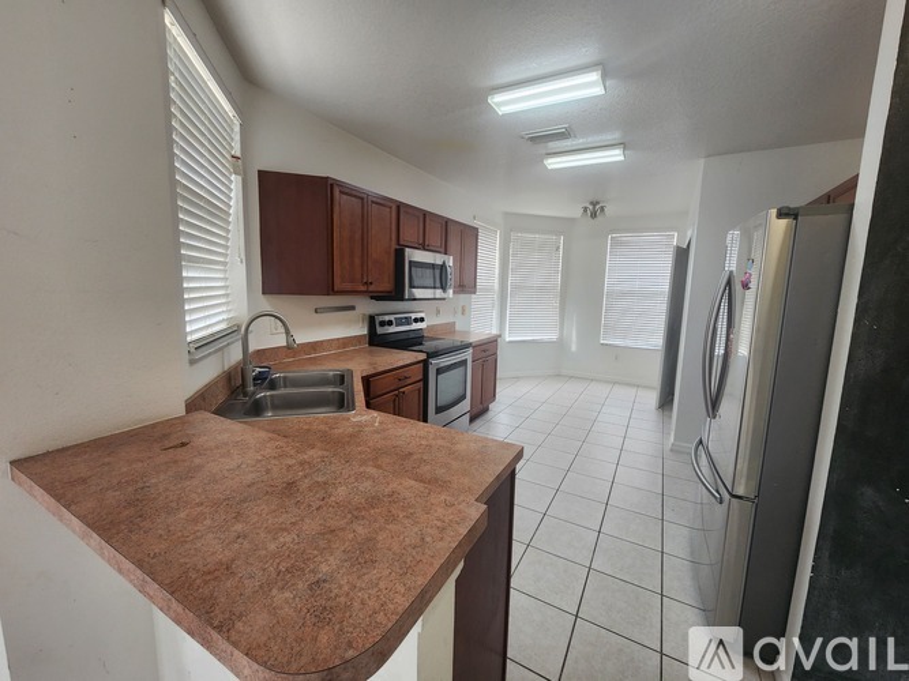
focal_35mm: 13
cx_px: 454
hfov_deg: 106.2
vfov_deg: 89.9
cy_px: 340
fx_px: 341
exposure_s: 1/60
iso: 200
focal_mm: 2.2
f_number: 2.2
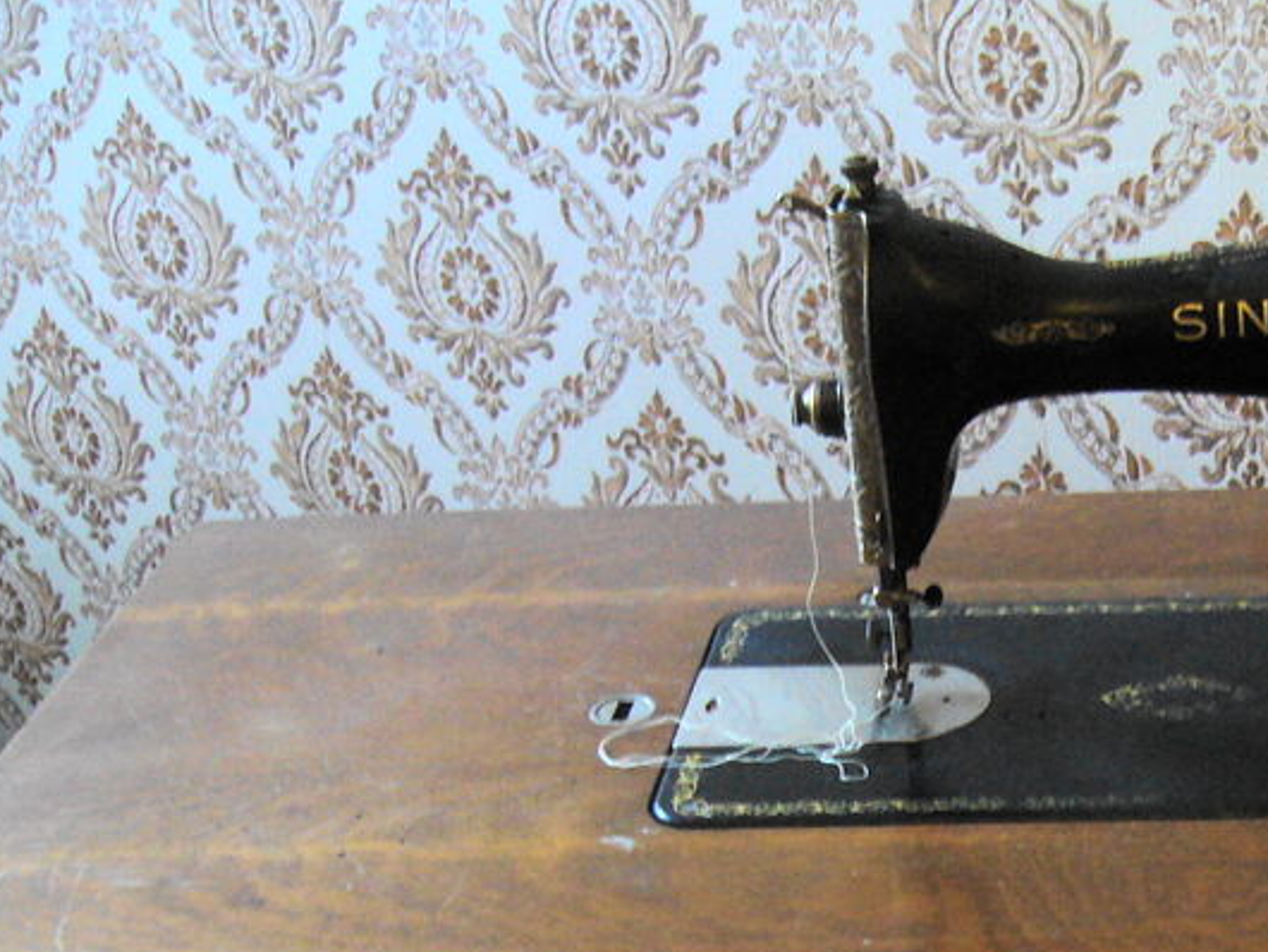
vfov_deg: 21.7
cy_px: 871
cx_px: 1141
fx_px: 2419
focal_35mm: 66
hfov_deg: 28.3
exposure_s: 1/8
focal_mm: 5.8
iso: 200
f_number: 2.8
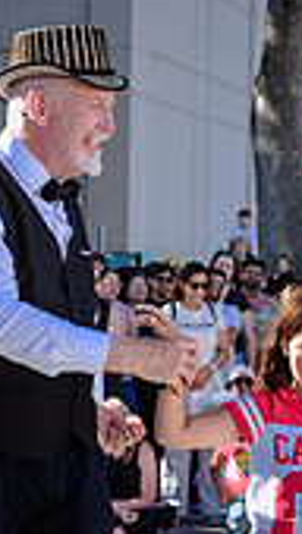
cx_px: 252
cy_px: 357
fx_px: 1363
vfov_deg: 22.1
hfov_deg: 12.6
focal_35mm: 96
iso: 64
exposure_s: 1/160
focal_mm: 26
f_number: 4
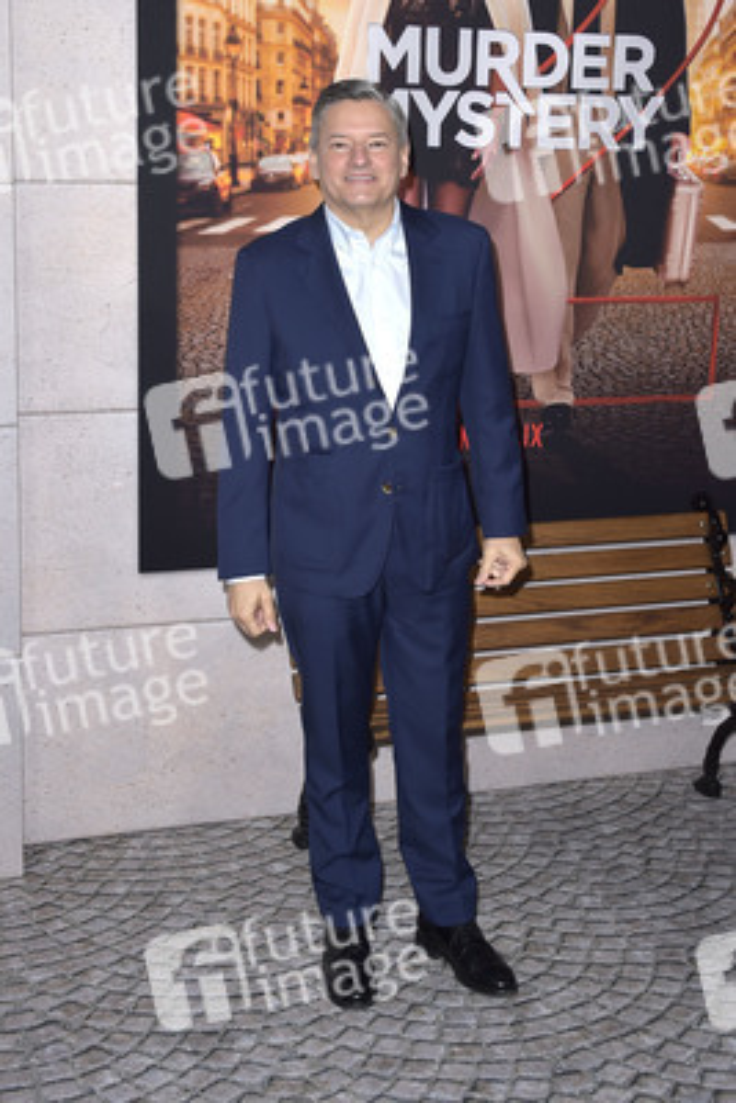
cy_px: 552
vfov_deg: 48.4
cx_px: 368
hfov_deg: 33.4
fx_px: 1226
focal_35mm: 40
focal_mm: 40
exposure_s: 1/250
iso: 320
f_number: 6.3
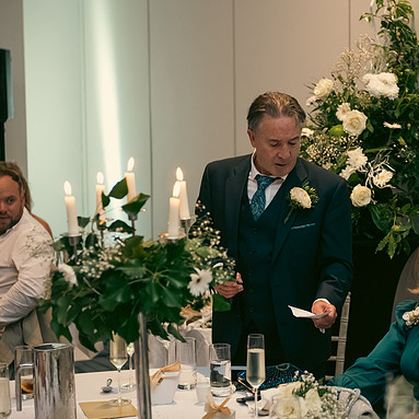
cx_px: 291
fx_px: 1232
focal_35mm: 90
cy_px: 211
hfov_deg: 19.2
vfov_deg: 19.3
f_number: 3.5
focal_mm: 70
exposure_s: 1/160
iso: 2000
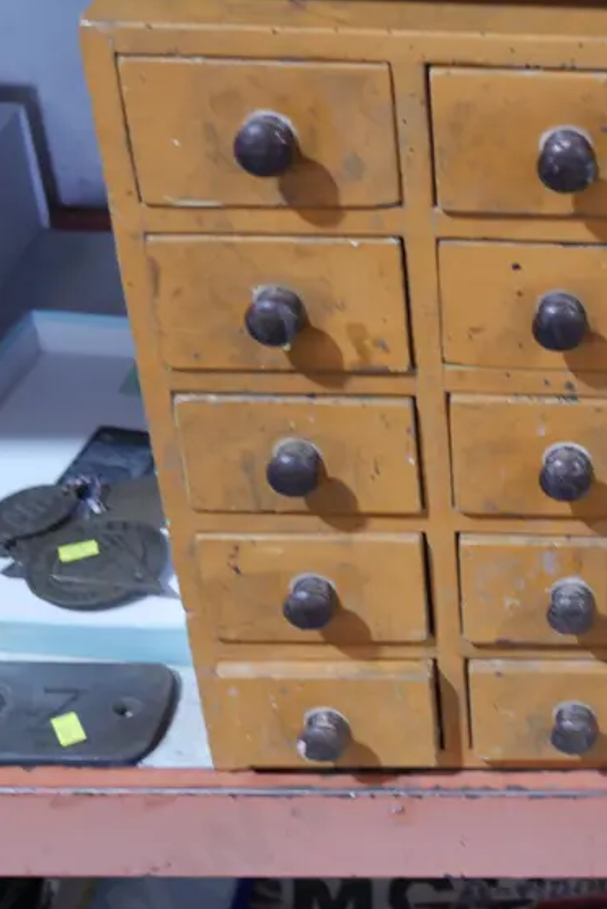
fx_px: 1642
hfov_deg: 19.6
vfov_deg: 30.9
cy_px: 451
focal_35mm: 65
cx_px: 754
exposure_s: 1/60
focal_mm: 17
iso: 640
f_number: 4
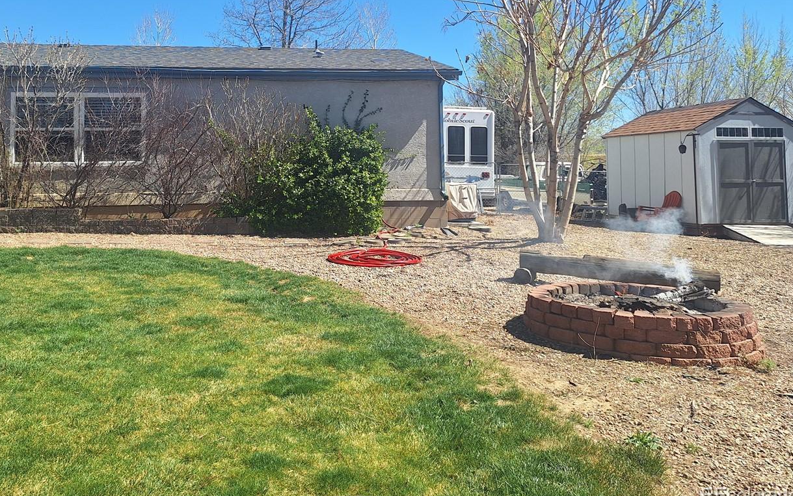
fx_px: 692
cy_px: 118
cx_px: 286
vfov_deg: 38.3
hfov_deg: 58.7
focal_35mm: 32
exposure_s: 1/1513
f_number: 1.8
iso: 40
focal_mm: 5.54
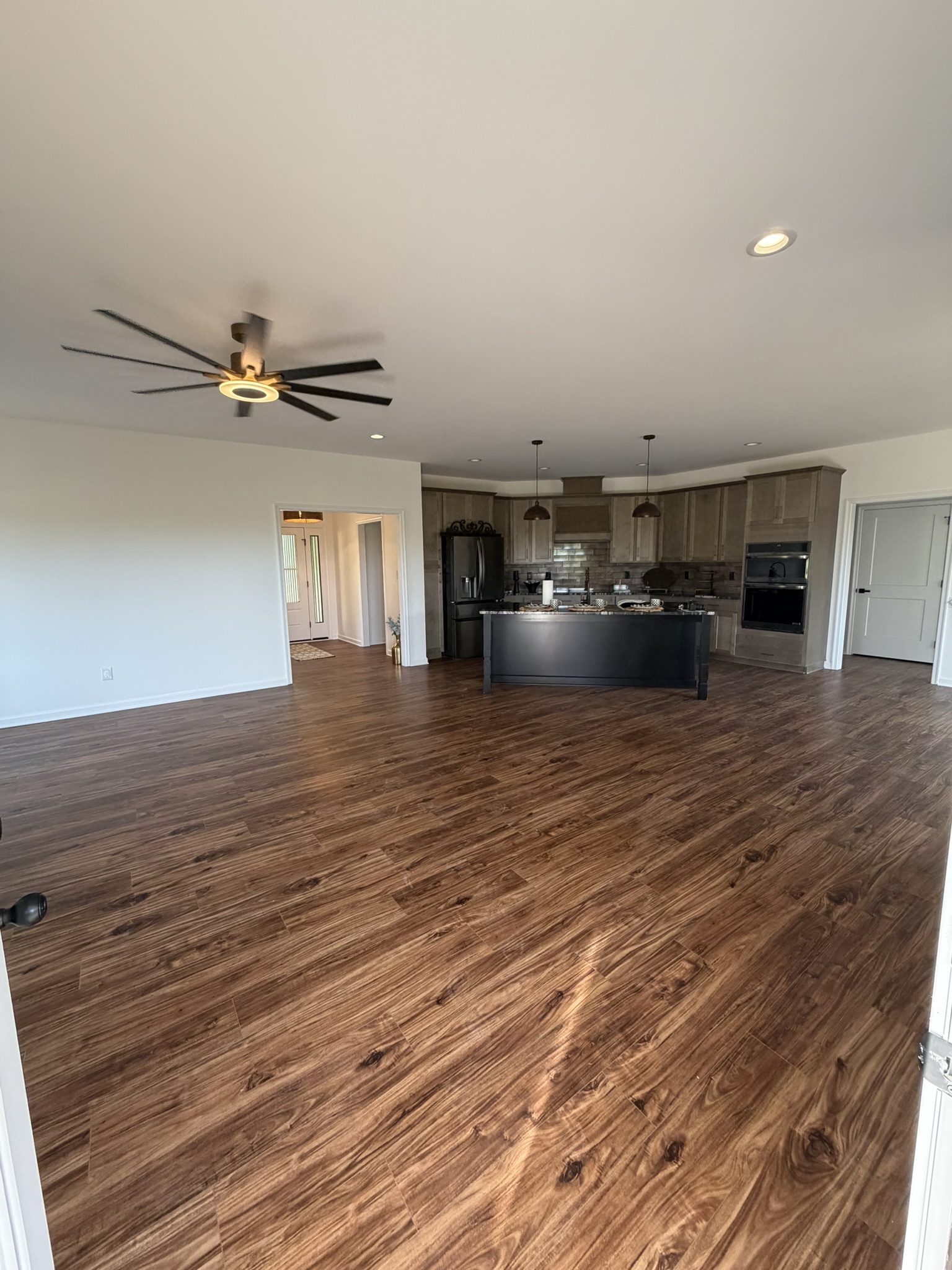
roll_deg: +1.1
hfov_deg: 85.7
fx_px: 513
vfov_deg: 102.1
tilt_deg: -7.3
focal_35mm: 14
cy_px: 635
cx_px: 476
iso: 320
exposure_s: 1/118
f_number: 2.2
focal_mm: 2.22
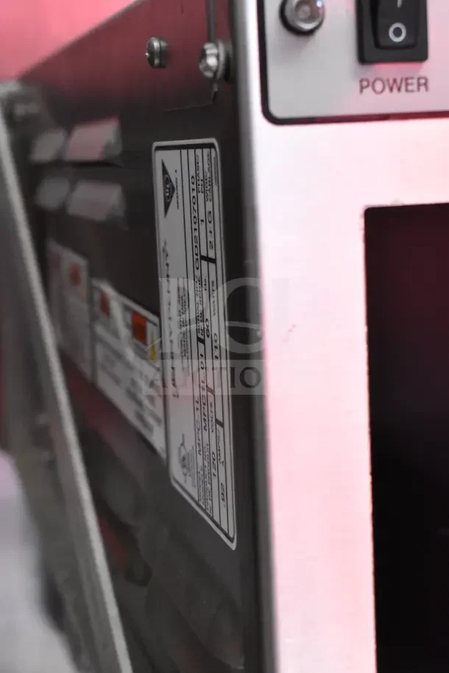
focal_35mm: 72
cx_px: 224
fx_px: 1347
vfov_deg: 28.1
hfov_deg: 18.9
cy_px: 336
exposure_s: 1/400
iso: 6400
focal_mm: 48
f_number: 10
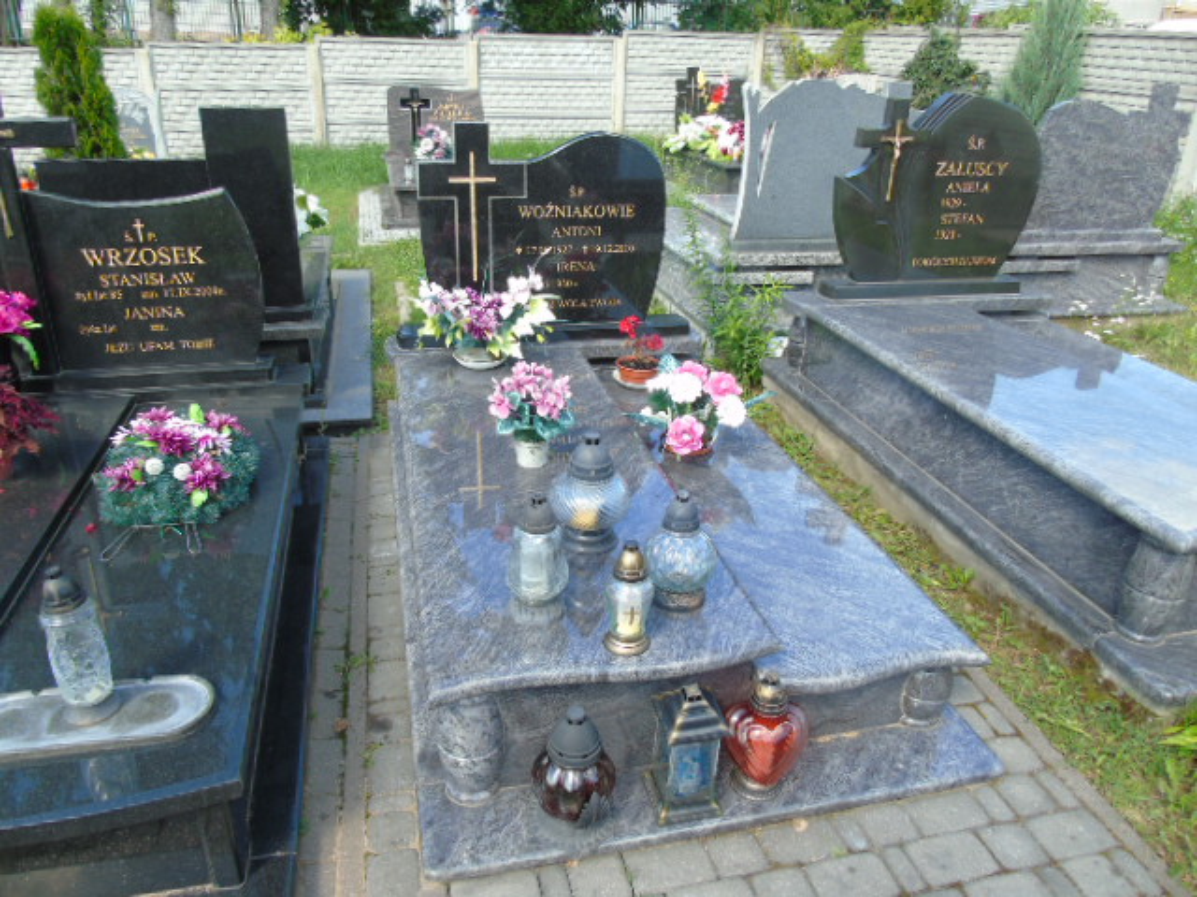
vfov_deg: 54.9
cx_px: 598
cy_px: 448
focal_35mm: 25
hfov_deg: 69.4
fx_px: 864
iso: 80
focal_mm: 4.4
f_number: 3.4
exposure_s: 1/160
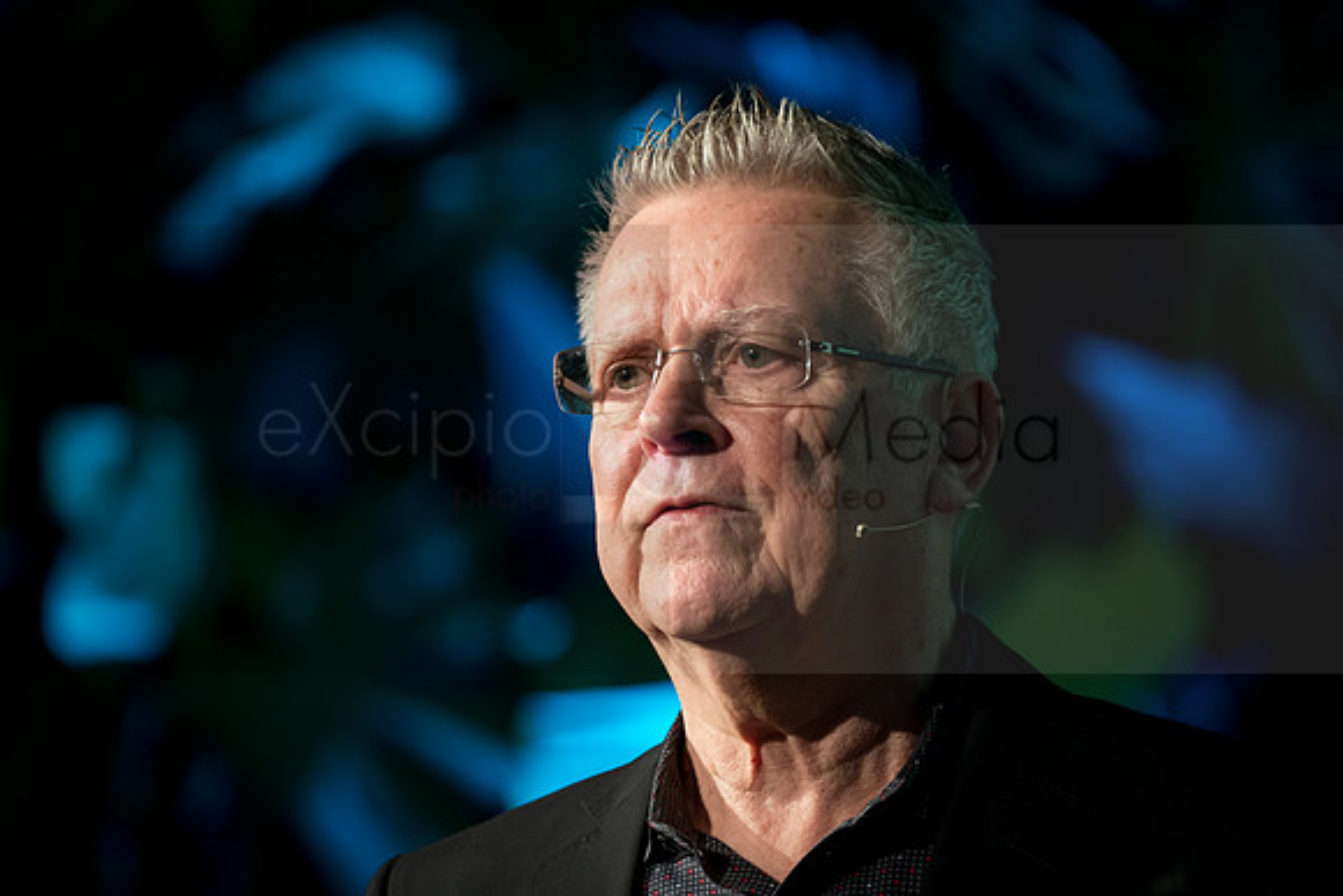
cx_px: 802
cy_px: 490
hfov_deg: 4.3
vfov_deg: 2.9
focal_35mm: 478
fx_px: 17826
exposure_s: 1/125
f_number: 5.6
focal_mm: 400
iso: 3200
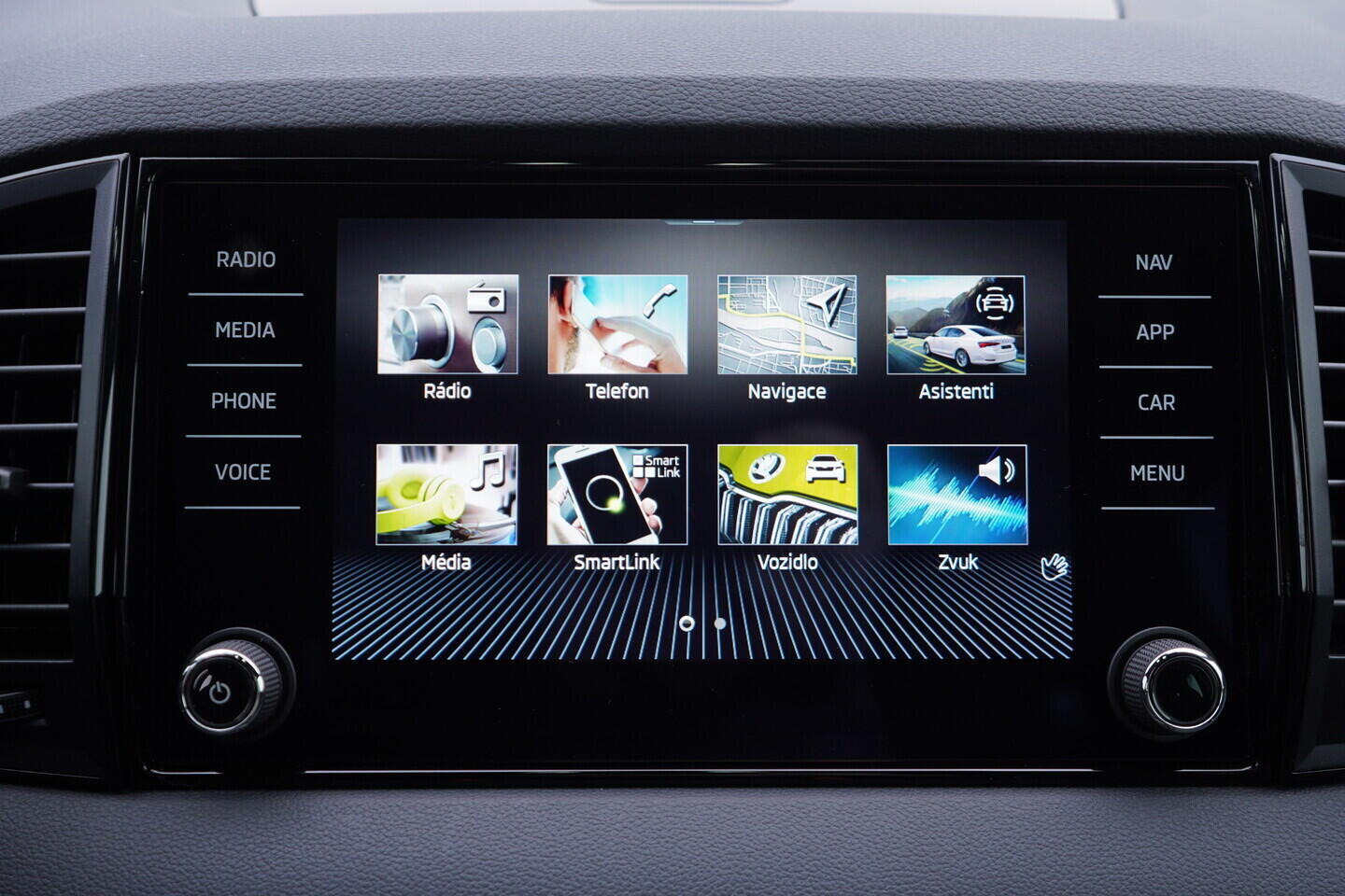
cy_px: 448
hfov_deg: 53.1
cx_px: 672
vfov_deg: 36.9
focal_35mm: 36
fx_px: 1345
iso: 160
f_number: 2.8
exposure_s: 1/40
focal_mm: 24
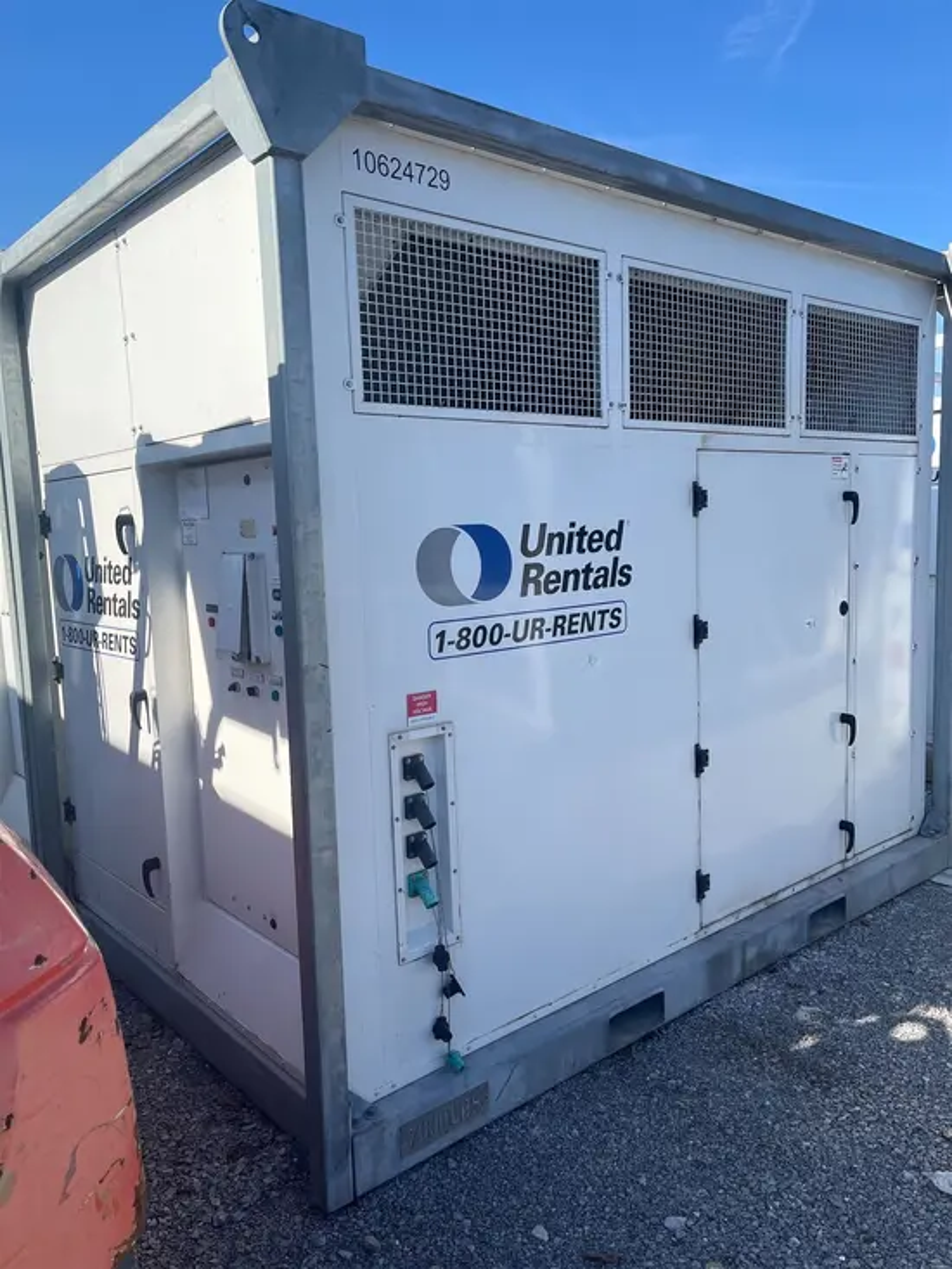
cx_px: 476
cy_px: 634
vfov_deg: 67.3
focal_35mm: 26
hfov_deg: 53.1
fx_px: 953
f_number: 1.6
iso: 50
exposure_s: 1/2268
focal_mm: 5.1
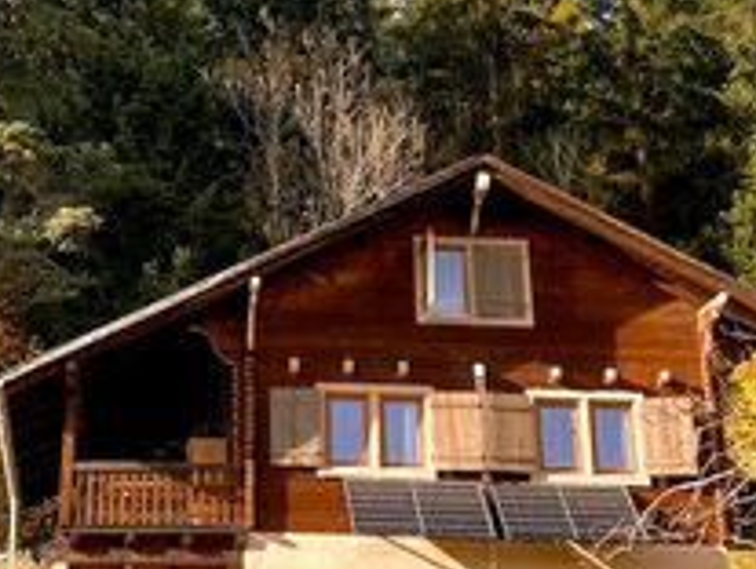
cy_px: 179
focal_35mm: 81
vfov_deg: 18.2
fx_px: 1772
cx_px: 164
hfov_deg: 23.8
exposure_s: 1/640
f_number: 1.8
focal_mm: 3.99
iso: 20
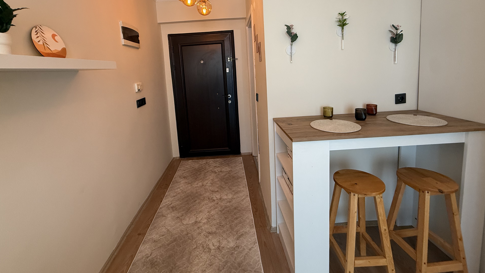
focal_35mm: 16
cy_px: 95
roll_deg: +3.5
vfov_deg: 65.6
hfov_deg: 99.3
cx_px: 231
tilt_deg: -6.7
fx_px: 206
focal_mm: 2.22
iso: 250
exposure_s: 1/100
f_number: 2.2
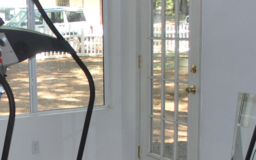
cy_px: 135
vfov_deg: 16.0
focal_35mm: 81
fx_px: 565
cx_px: -26
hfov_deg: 23.9
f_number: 3.5
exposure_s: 1/60
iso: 200
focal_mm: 18
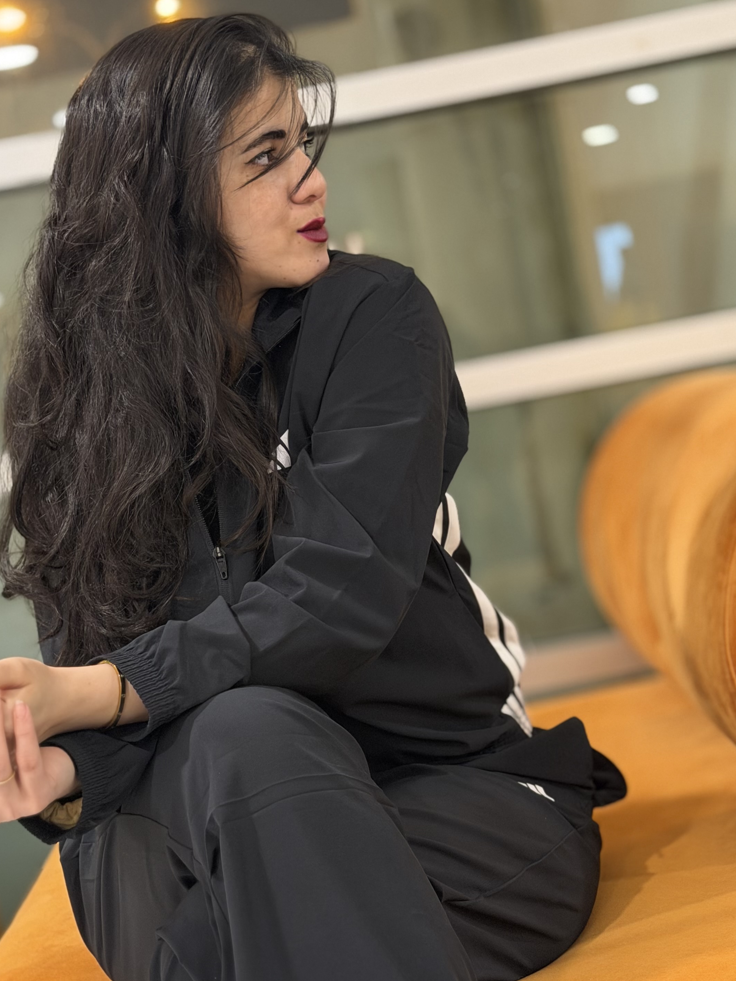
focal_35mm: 68
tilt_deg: -4.8
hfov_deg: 21.6
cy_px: 527
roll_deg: +10.1
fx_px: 1927
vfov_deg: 28.5
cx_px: 351
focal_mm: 6.76
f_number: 1.78
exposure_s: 1/33
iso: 400
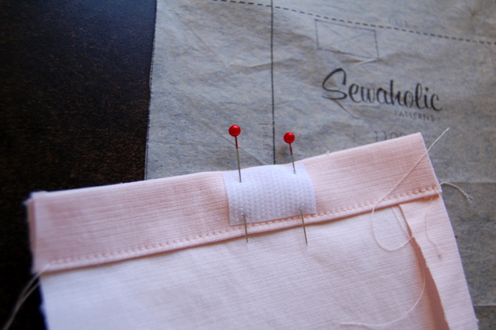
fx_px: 537
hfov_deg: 49.6
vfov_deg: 34.2
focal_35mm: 39
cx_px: 248
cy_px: 165
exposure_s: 1/60
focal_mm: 26
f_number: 4.2
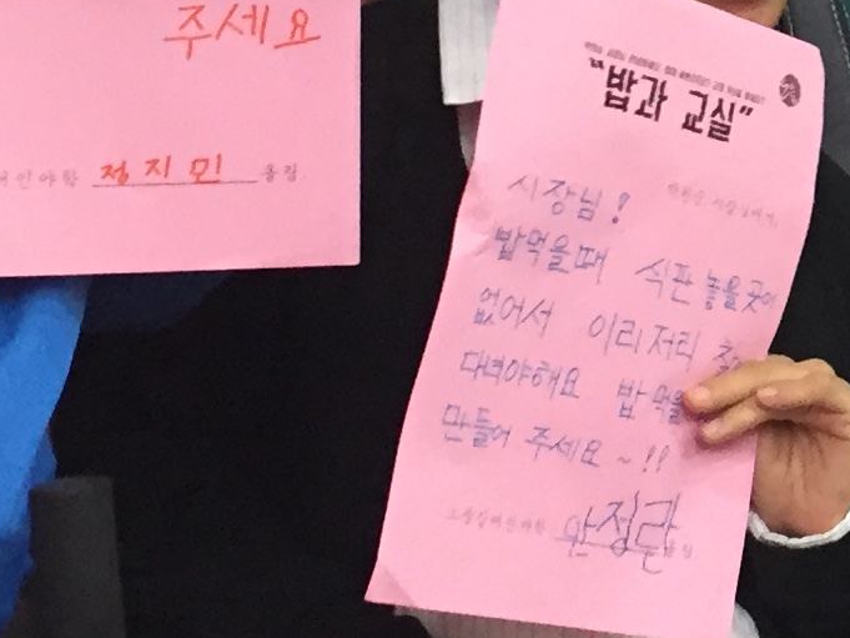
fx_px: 3414
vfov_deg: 10.5
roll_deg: +3.2
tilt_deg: -1.8
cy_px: -101
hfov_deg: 13.2
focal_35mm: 139
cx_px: 1379
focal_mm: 4.15
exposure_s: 1/30
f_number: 2.2
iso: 125
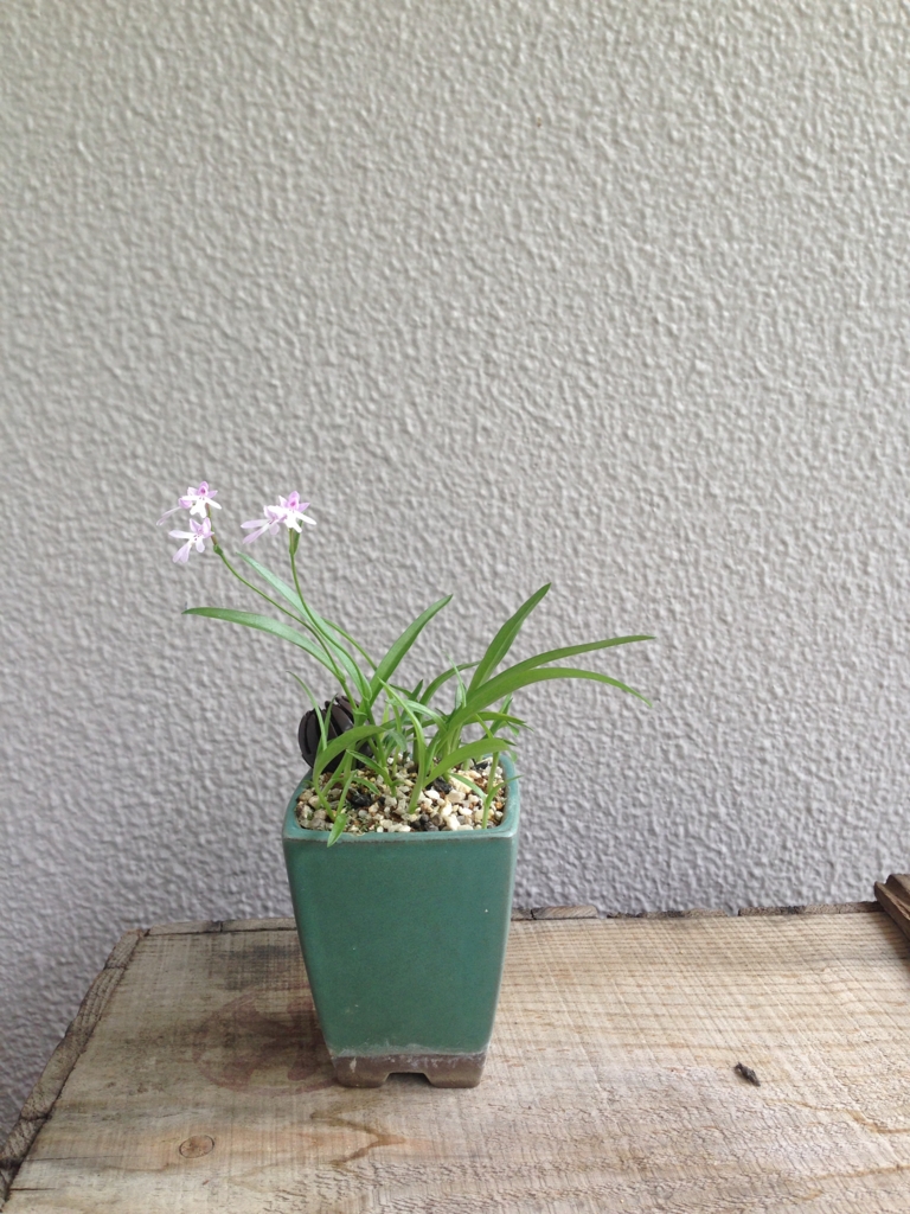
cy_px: 607
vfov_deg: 55.4
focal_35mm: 33
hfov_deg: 42.9
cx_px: 455
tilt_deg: -13.3
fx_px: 1157
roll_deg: +1.5
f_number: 2.4
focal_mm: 4.12
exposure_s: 1/123
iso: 50
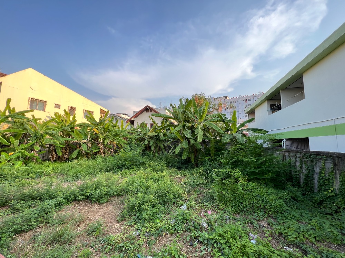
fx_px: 130
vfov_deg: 89.9
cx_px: 172
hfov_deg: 106.2
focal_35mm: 13
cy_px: 129
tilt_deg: +5.3
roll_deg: -1.6
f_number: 1.8
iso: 32
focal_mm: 1.57
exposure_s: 1/208
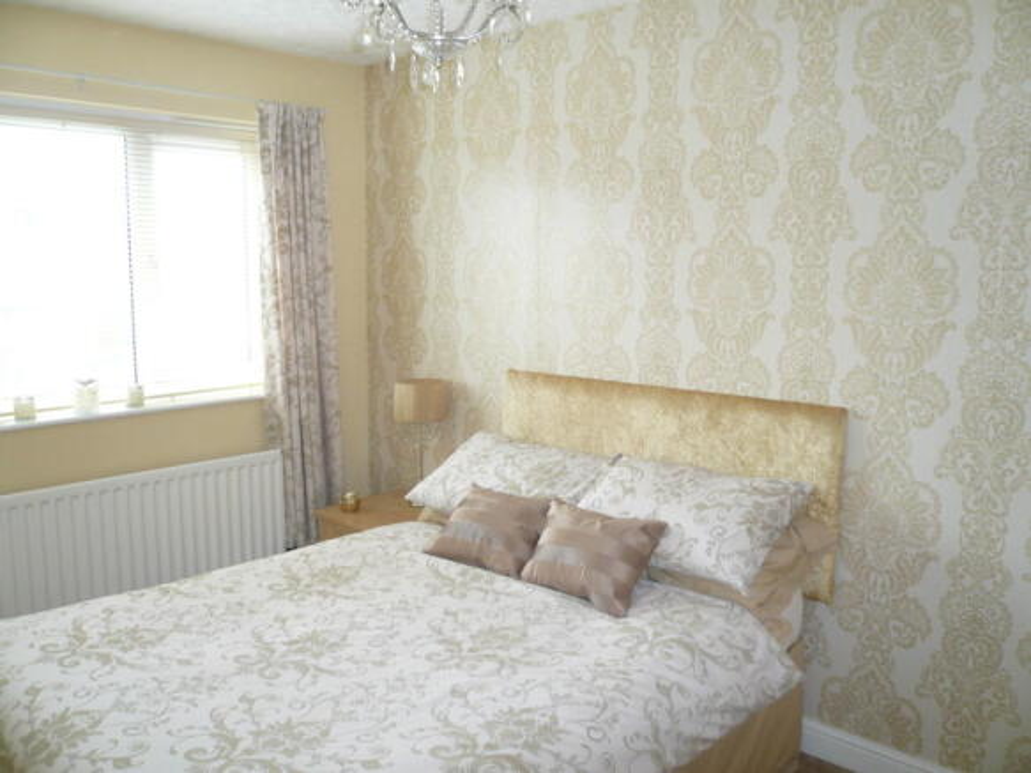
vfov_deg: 49.7
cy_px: 386
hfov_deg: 63.5
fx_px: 834
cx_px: 516
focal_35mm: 28
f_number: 2.8
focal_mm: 4.6
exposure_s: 1/30
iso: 100
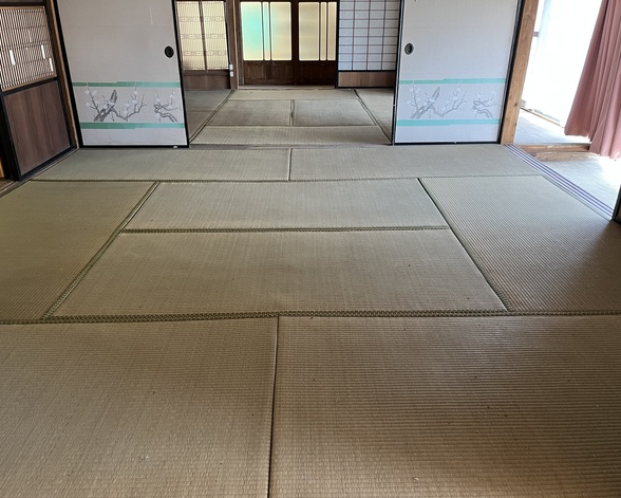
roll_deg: -0.1
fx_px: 515
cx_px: 299
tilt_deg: -25.6
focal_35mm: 28
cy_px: 254
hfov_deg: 62.2
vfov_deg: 51.6
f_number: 1.6
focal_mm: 5.1
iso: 200
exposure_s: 1/60
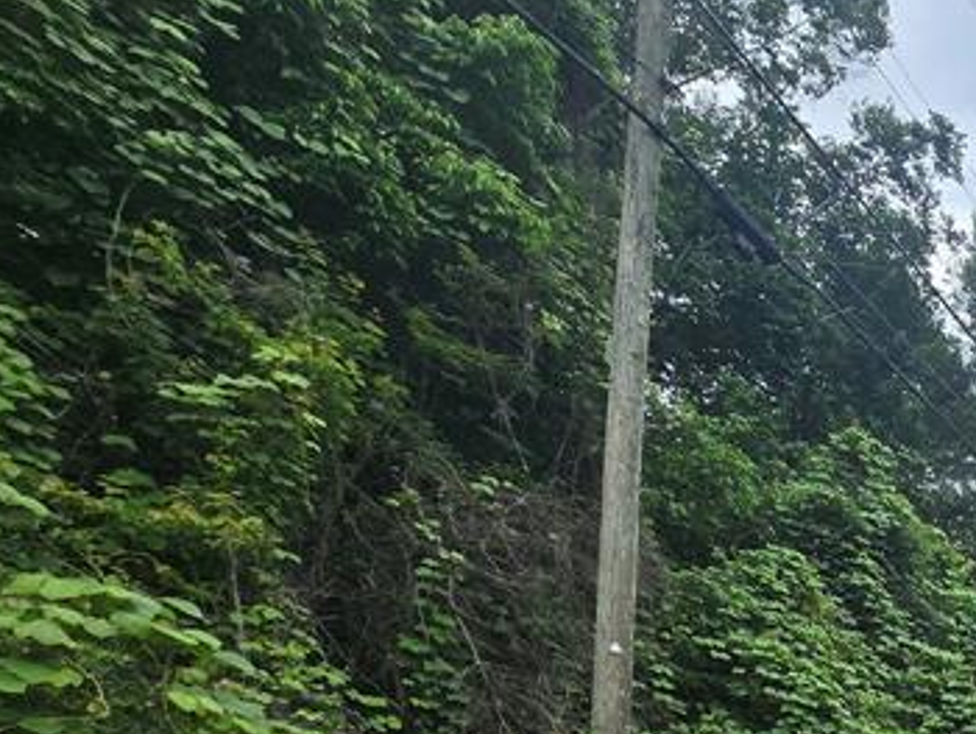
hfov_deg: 34.6
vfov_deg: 29.1
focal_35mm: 38
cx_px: 1266
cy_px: 996
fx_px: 1072
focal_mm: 2.2
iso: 50
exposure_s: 1/529
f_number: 2.2
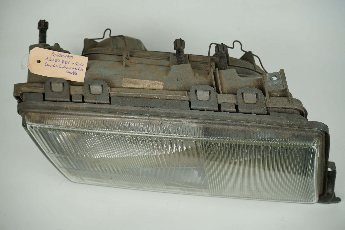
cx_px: 172
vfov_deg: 31.2
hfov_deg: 45.4
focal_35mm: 43
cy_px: 115
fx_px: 412
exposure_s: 1/200
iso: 200
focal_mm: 43
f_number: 7.1
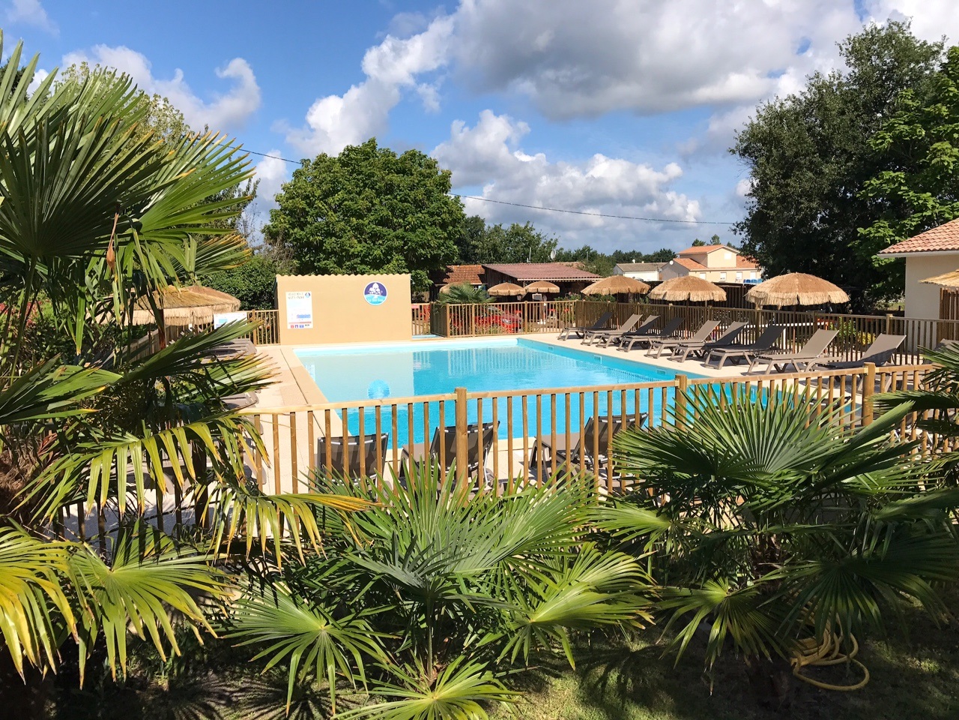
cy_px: 360
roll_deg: +0.9
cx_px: 480
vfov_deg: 49.7
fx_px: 776
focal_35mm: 28
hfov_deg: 63.4
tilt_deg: -4.4
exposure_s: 1/3096
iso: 20
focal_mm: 3.99
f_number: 1.8
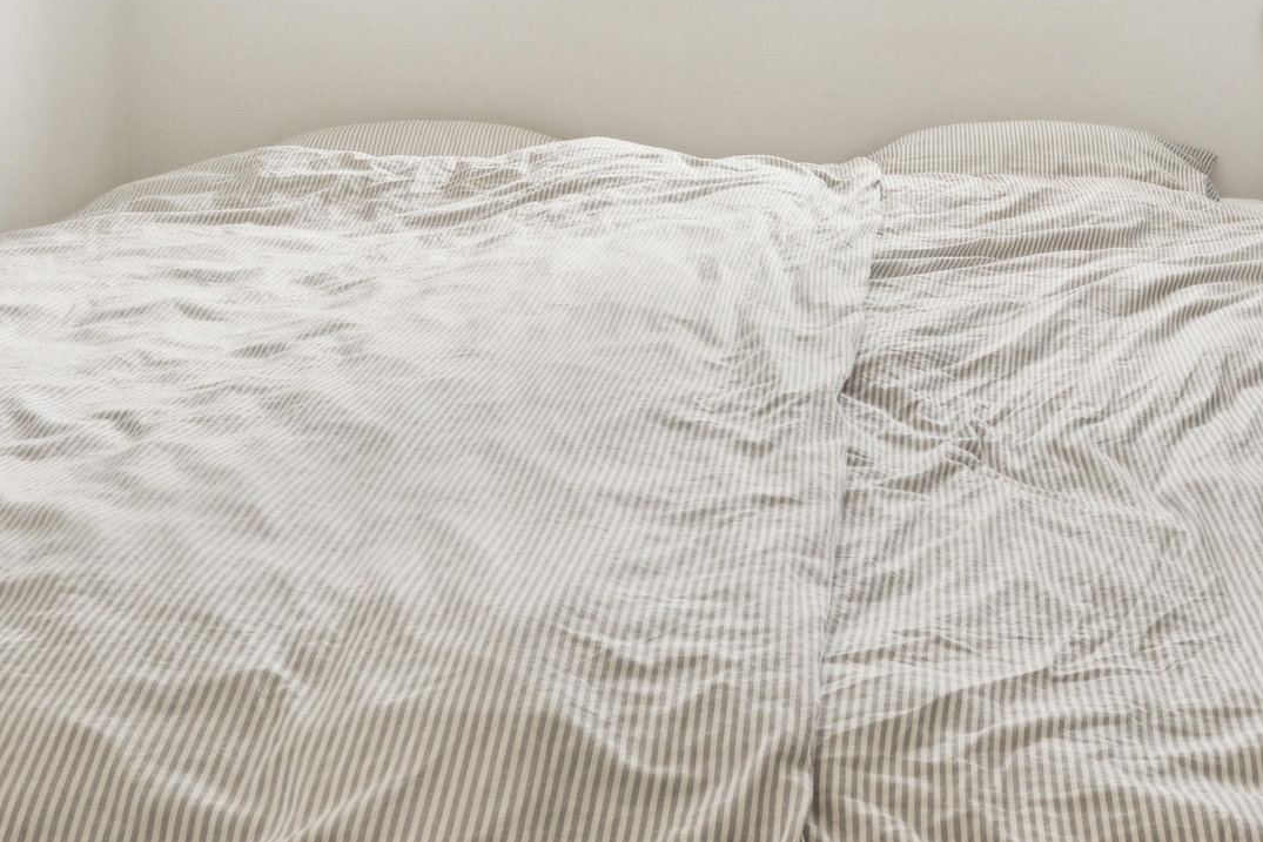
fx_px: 1860
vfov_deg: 24.0
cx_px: 973
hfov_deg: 36.5
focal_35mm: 53
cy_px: -62
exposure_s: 1/3.33
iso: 800
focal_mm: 19
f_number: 11
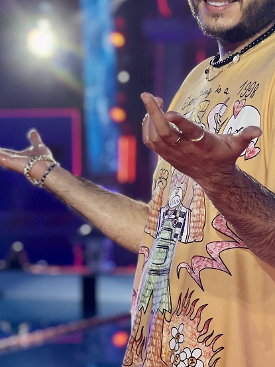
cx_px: 191
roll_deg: +1.1
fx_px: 1334
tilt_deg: +0.4
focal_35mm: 126
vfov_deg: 15.6
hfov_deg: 11.7
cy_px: 160
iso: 125
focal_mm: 7.5
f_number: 2.2
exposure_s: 1/120
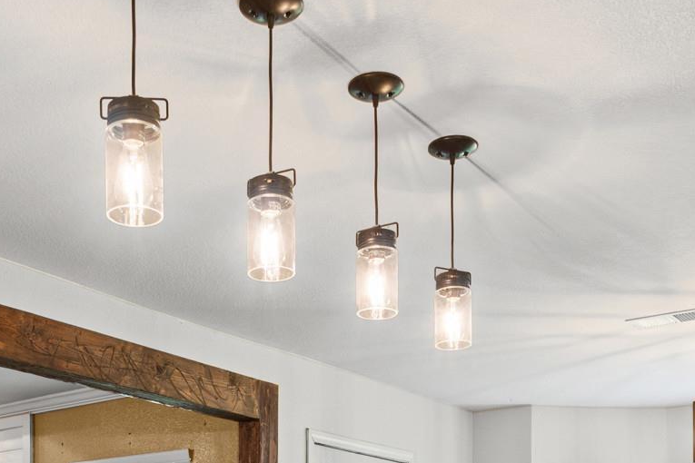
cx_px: 313
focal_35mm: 49
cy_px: 616
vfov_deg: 23.9
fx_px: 946
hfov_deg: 40.3
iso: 250
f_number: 9
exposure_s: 1/2
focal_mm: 10
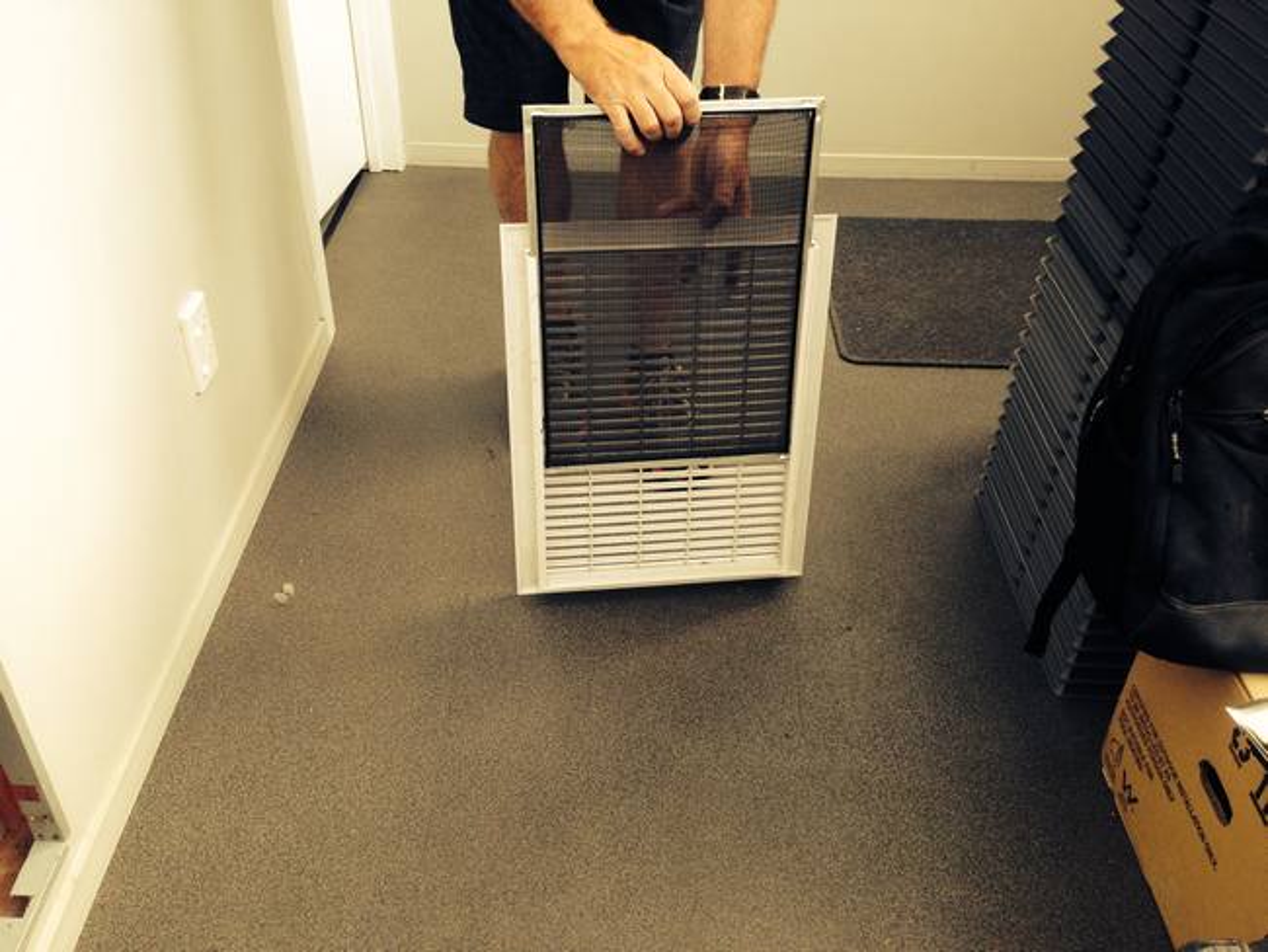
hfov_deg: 55.3
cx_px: 634
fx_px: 1209
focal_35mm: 33
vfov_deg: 43.0
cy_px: 476
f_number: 2.4
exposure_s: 1/60
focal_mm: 4.12
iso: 64
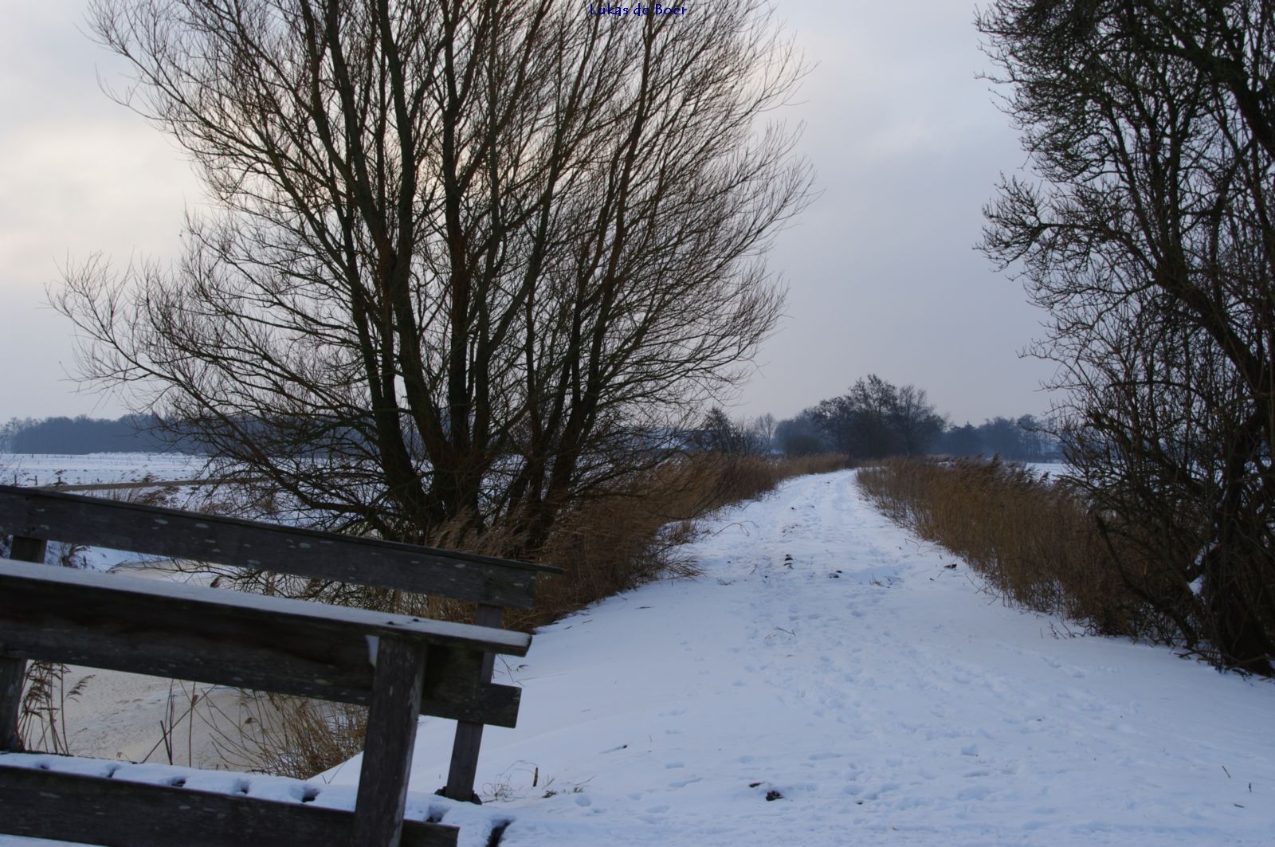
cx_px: 638
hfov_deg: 43.6
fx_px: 1592
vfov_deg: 29.8
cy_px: 424
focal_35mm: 45
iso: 100
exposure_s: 1/100
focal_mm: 30
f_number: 7.1
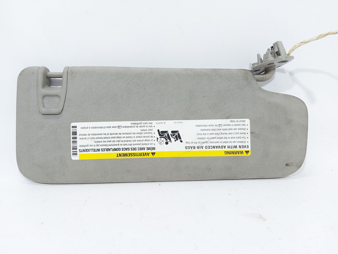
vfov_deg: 56.8
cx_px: 169
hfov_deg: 71.6
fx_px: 234
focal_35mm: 24
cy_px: 127
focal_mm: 5.23
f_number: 1.8
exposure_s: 1/50
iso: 80
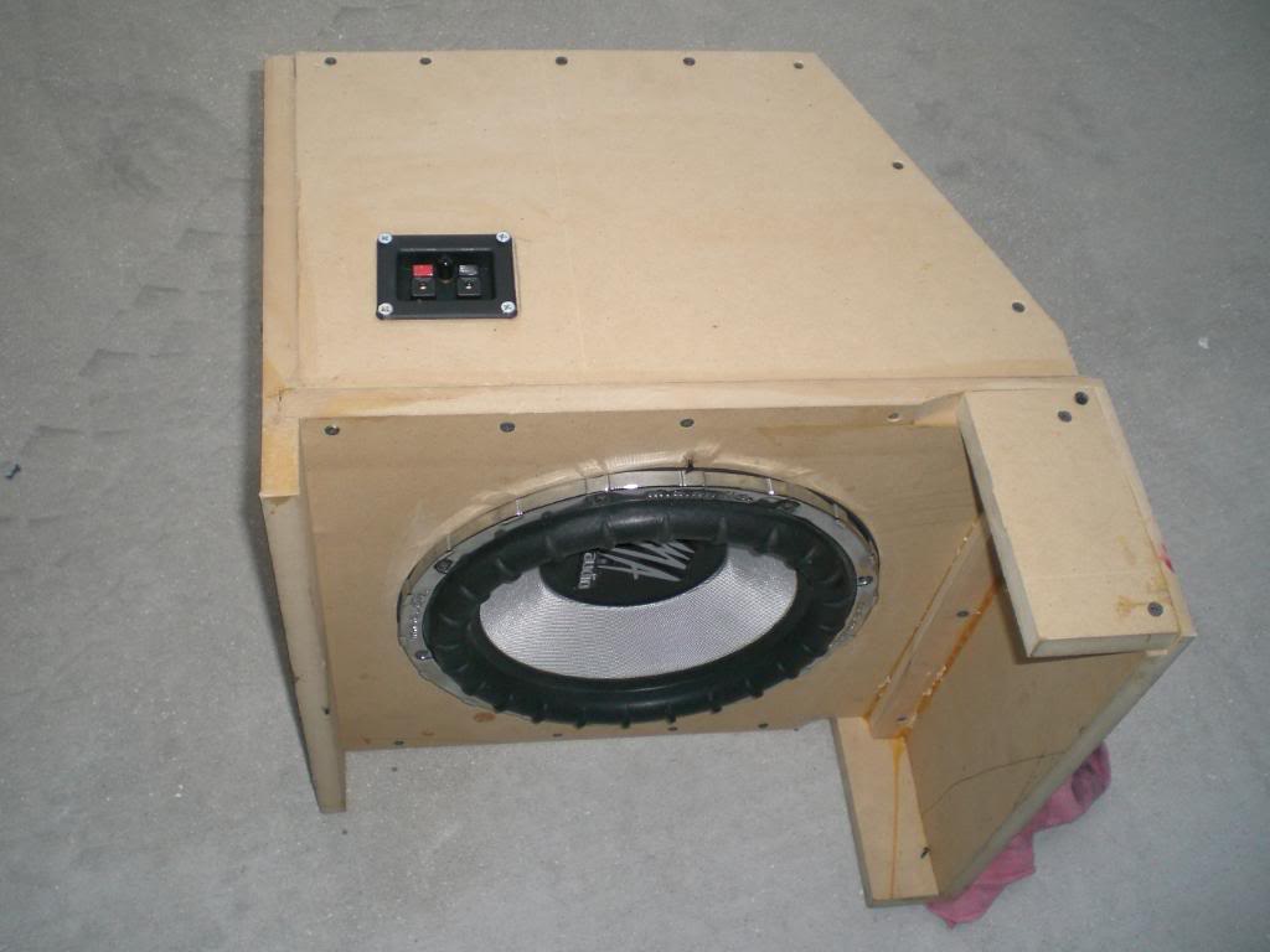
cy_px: 476
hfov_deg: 49.0
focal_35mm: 38
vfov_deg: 37.7
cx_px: 635
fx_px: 1394
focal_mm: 6.3
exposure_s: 1/100
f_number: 3.1
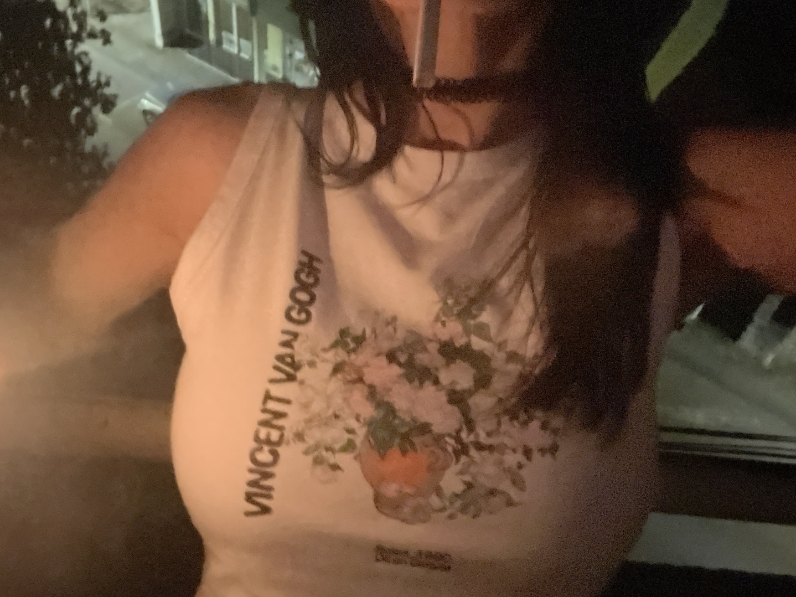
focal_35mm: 32
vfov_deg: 44.1
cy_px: 282
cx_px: 329
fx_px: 736
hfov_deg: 56.5
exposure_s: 1/15
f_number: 2.2
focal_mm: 2.71
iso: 2000
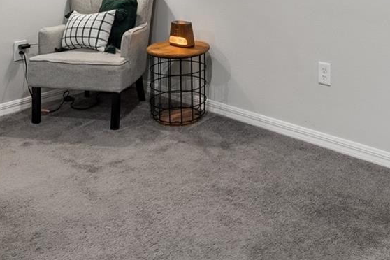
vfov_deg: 27.1
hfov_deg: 45.2
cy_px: -60
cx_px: 237
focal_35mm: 43
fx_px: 466
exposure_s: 1/2
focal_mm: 10
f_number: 7.1
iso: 100
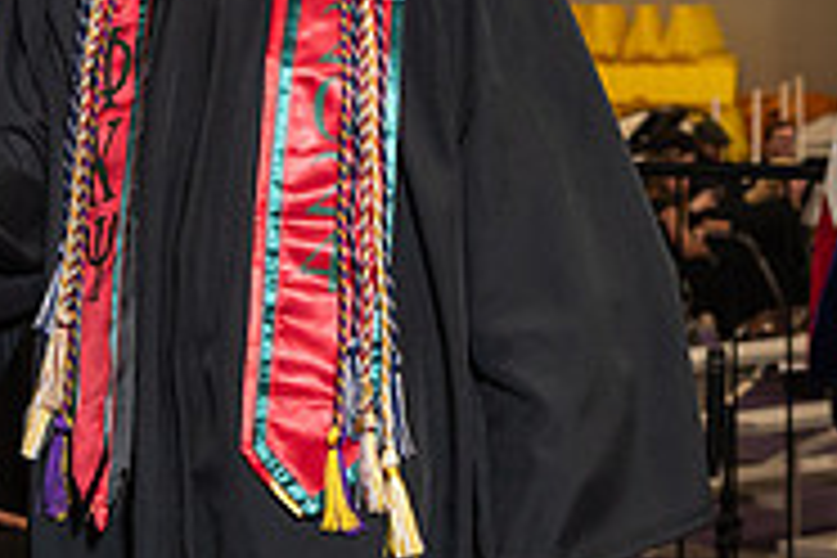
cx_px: 270
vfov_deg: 6.7
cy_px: -137
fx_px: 4719
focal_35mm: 203
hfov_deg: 10.1
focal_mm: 65
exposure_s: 1/125
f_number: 5.6
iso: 1600
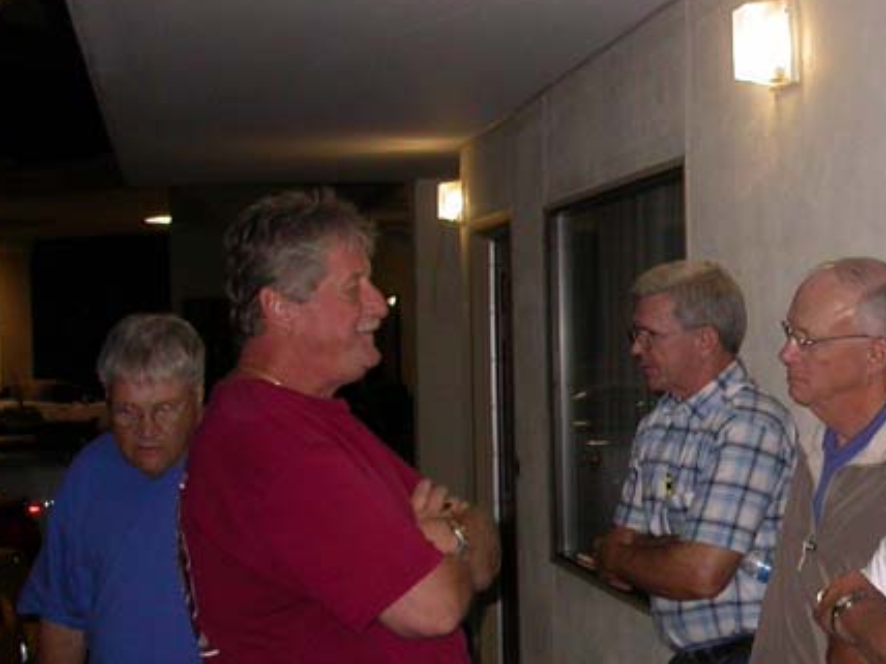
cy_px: 426
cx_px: 801
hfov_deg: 26.5
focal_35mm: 71
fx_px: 1817
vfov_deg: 20.7
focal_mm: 7.85
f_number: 2.6
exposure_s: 1/60
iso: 200
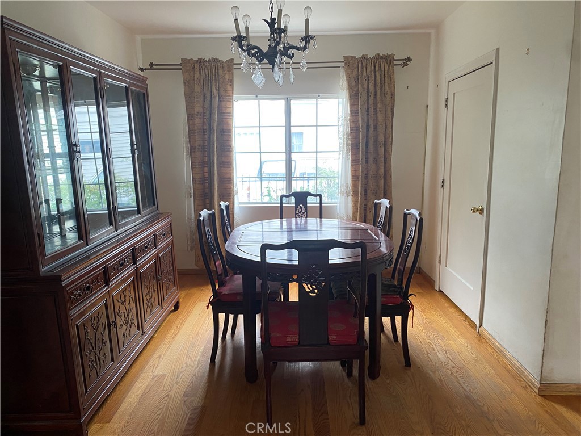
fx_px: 436
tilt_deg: -10.5
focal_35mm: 26
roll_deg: +0.5
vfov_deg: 53.1
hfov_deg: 67.3
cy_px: 218
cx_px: 290
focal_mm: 4.25
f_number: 1.8
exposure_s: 1/82
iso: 125
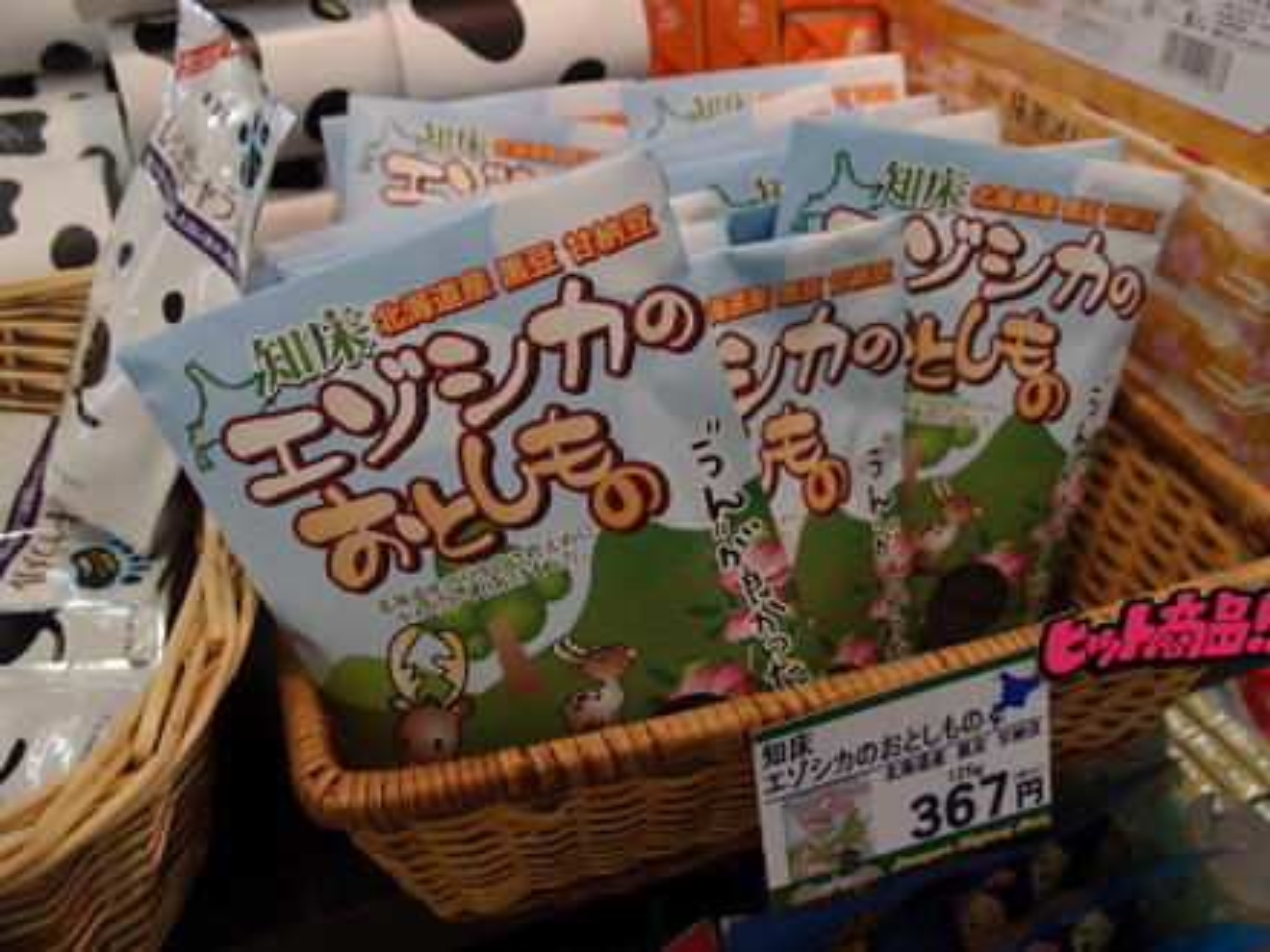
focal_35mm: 30
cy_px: 476
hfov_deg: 60.0
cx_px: 635
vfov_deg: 46.8
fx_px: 1101
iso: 100
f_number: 2
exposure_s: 1/160
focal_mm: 6.48
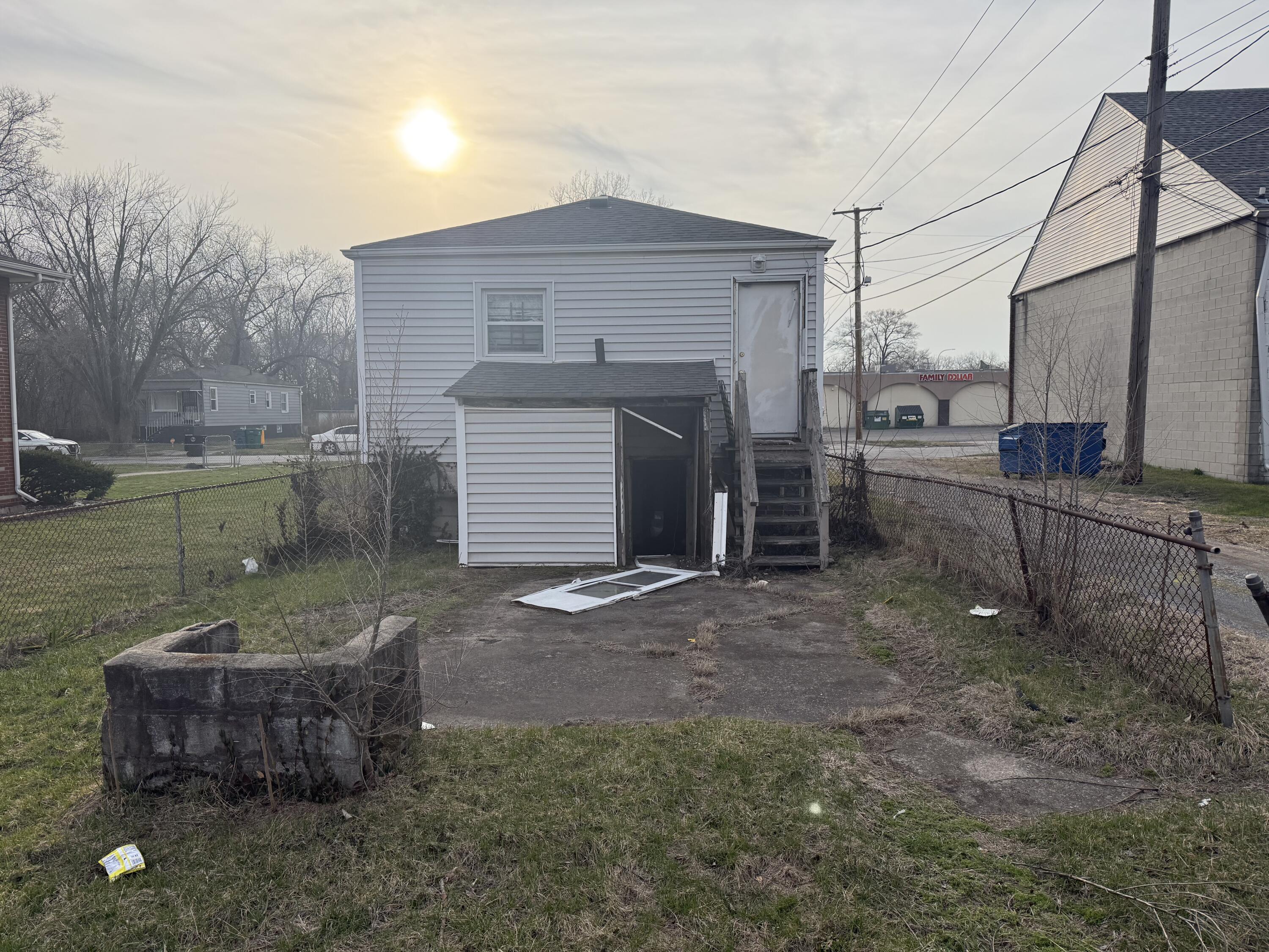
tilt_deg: -3.6
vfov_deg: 56.8
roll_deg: +0.4
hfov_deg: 71.6
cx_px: 634
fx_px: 880
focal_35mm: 24
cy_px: 476
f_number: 1.78
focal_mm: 6.76
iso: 100
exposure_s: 1/4167
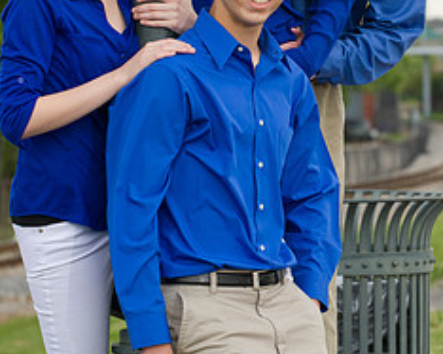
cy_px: 76
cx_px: 346
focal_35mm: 279
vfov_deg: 5.5
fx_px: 3656
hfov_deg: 6.9
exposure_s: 1/250
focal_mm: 120
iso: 320
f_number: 5
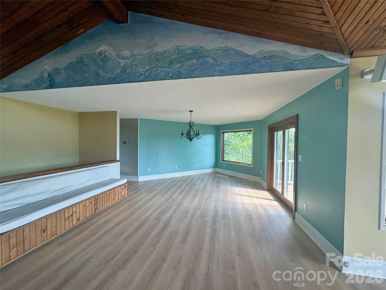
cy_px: 145
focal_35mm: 14
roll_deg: -0.3
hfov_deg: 102.1
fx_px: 156
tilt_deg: +0.0
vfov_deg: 85.7
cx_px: 193
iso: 100
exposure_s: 1/129
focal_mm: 2.22
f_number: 2.2
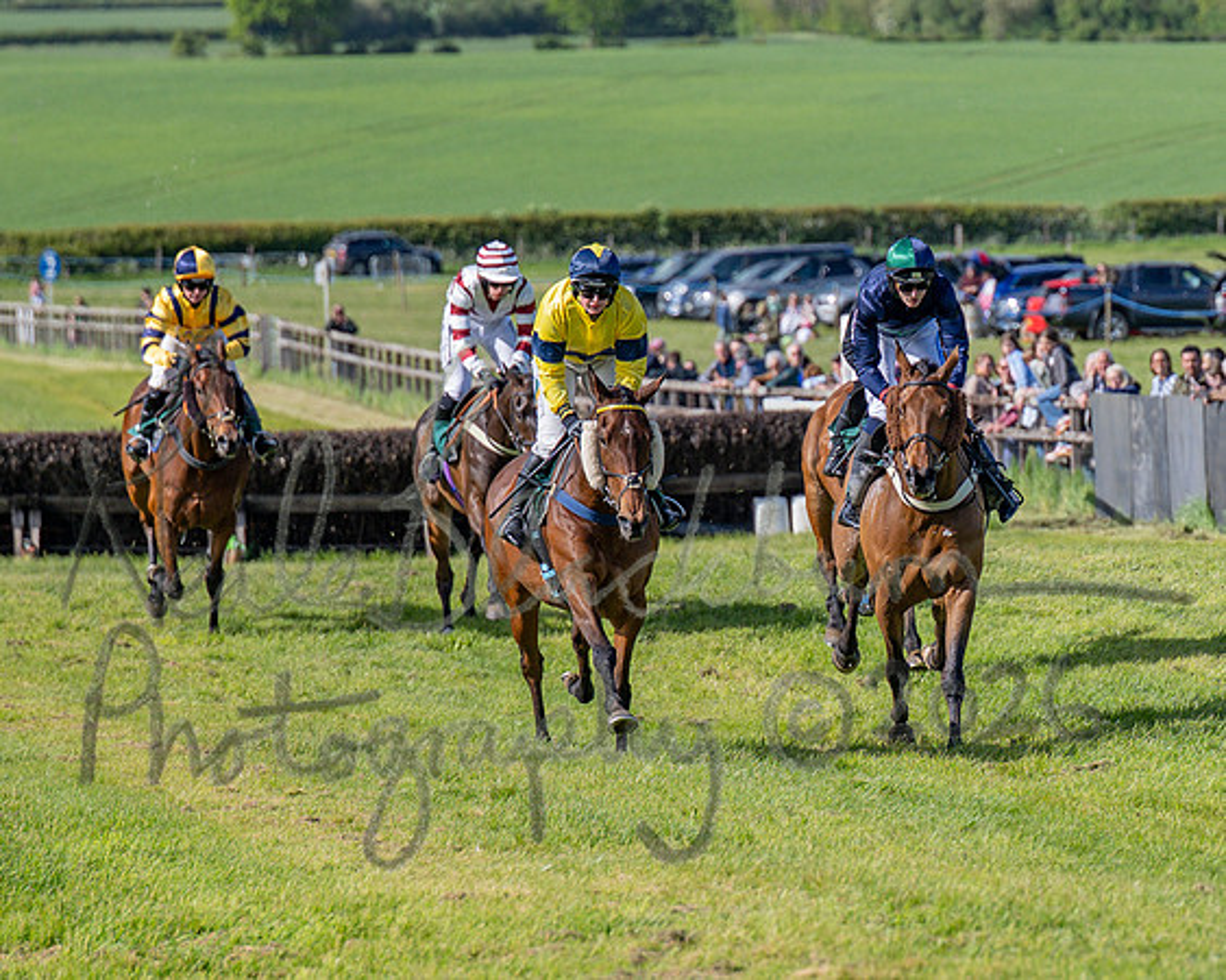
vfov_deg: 4.9
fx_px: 11466
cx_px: 947
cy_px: 491
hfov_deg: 6.1
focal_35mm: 316
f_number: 2.8
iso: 100
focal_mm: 105
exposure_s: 1/2000
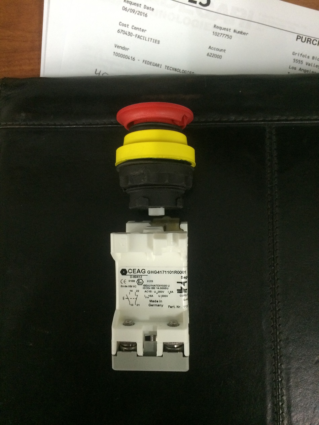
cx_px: 160
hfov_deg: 48.2
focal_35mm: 29
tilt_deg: -83.1
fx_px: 356
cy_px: 212
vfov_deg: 61.7
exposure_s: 1/30
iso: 320
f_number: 2.2
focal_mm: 4.15
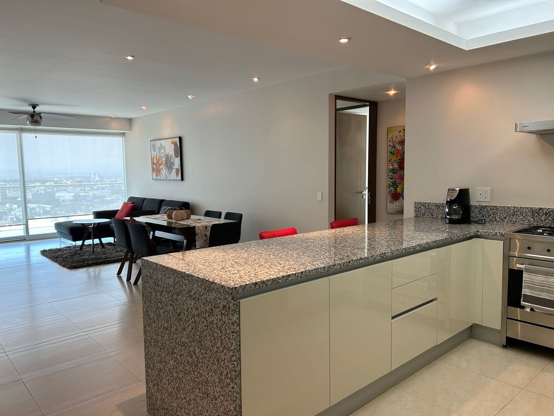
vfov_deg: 53.1
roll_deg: +1.3
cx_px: 277
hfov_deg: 67.3
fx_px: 416
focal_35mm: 26
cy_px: 208
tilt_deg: -4.1
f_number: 1.5
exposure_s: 1/120
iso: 80
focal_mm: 5.7
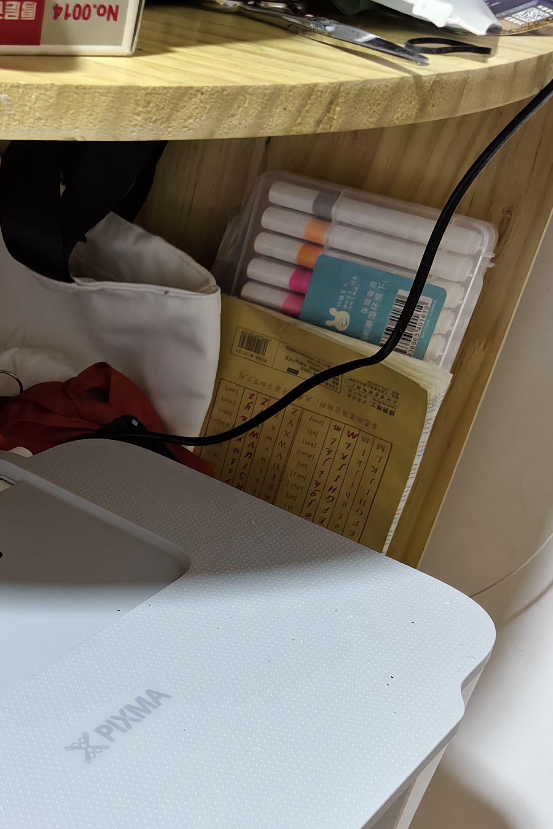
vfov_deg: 40.4
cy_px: 646
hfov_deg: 27.0
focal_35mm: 47
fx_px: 1083
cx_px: -3
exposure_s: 1/50
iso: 428
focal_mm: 5.56
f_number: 1.88
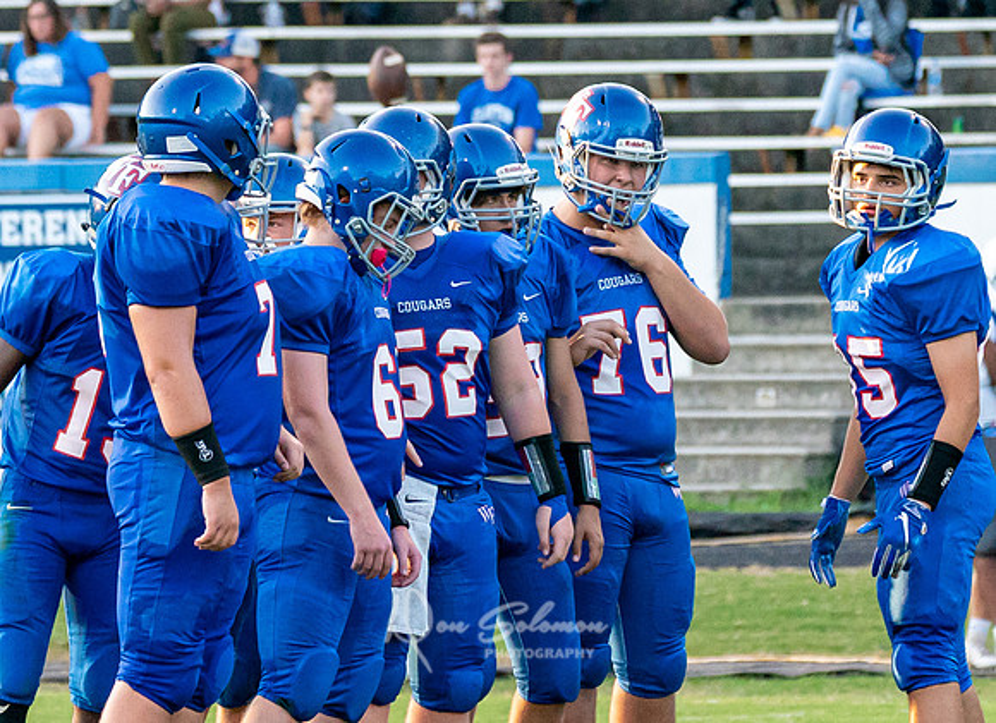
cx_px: 438
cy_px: 334
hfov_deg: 3.7
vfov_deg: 2.7
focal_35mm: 538
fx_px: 15316
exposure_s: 1/1000
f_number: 5.6
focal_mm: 190
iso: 3200
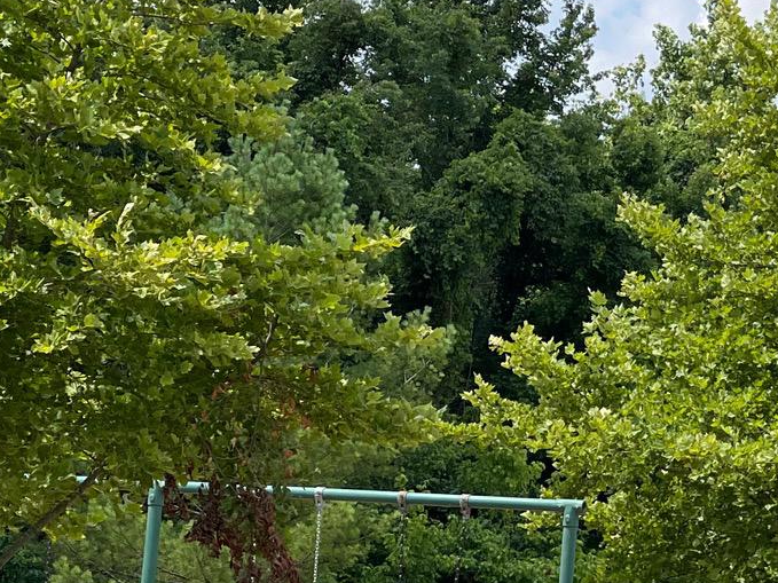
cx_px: 1055
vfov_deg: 7.7
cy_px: 301
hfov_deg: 10.0
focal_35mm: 193
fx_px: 4337
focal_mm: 7.5
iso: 20
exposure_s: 1/840
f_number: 2.2
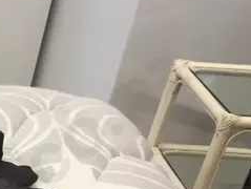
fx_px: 900
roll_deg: -2.3
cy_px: 387
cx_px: -250
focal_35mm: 124
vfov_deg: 10.9
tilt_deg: -37.8
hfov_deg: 13.6
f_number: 2.2
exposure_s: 1/33
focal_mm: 4.15
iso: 50
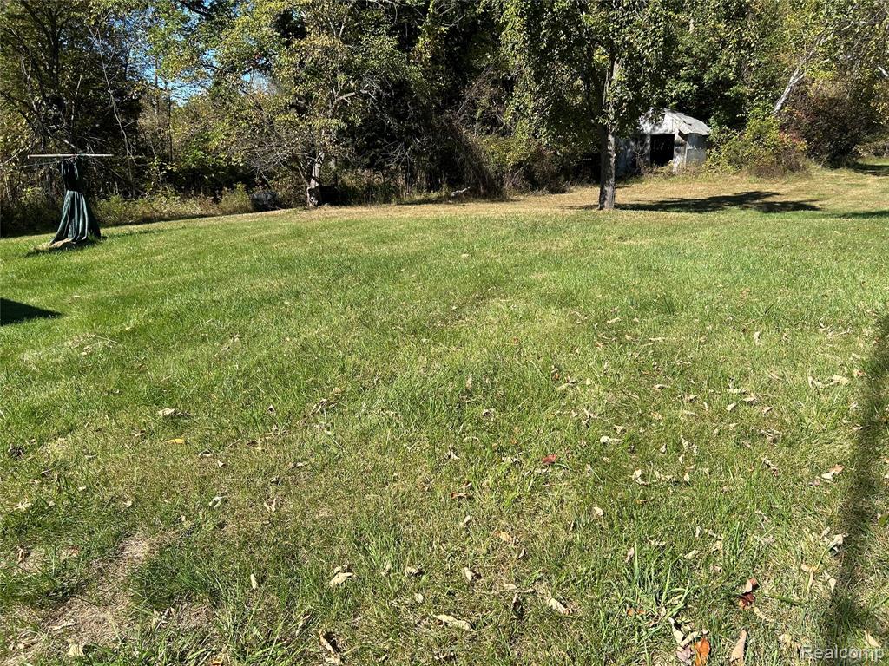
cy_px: 333
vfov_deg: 53.1
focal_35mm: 26
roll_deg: +1.2
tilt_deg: -15.3
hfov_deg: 67.3
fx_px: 668
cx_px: 444
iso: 50
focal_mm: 5.7
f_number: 1.5
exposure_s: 1/2571
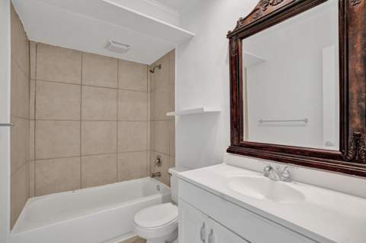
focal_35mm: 16
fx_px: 162
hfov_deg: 96.8
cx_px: 183
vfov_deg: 73.5
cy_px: 122
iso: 1600
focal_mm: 16
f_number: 6.3
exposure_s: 1/125
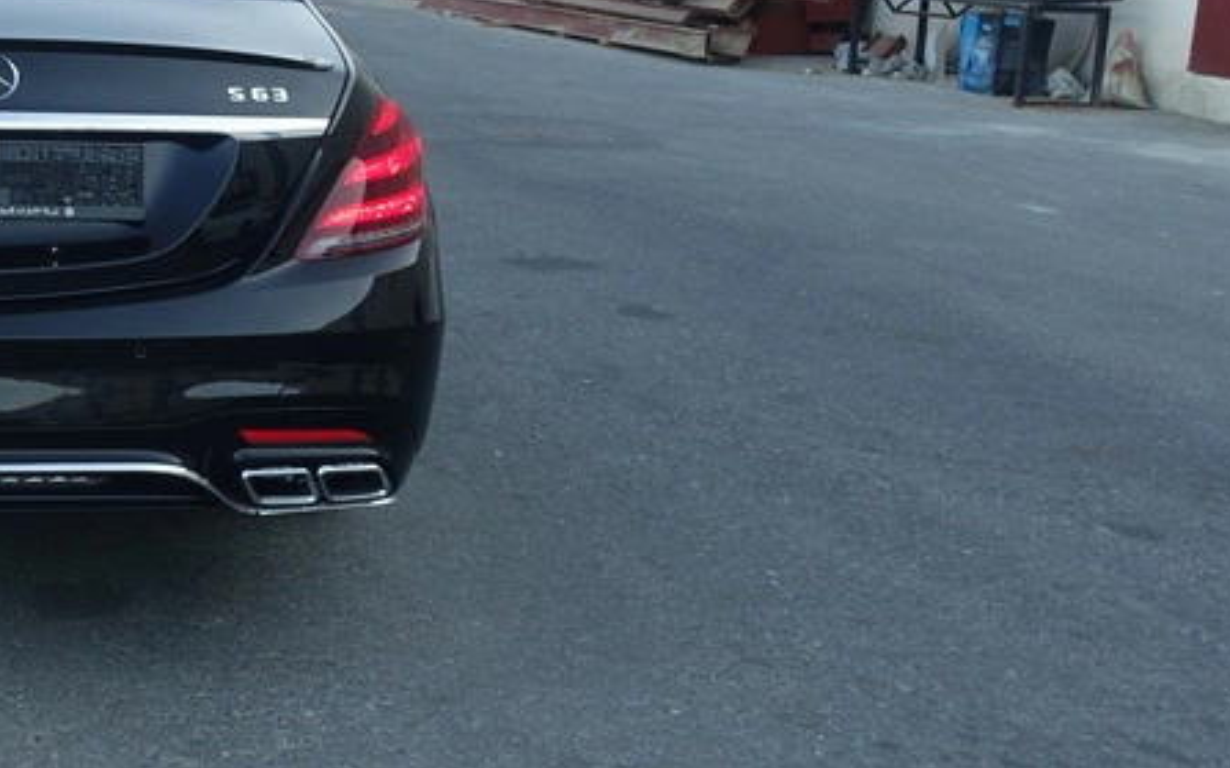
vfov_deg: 22.8
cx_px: -76
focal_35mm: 56
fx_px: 1876
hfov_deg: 32.5
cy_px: 151
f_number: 5.6
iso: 125
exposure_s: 1/80
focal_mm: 8.8
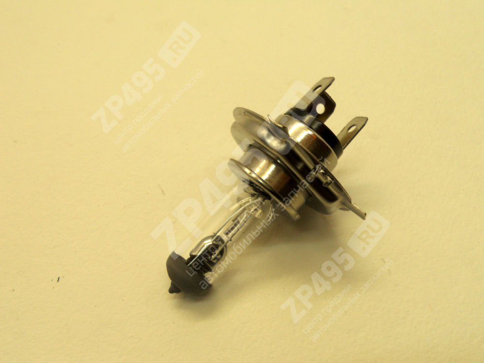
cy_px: 182
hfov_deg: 56.8
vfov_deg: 44.2
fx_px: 447
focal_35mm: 32
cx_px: 242
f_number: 3.5
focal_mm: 5.8
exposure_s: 1/30
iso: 80
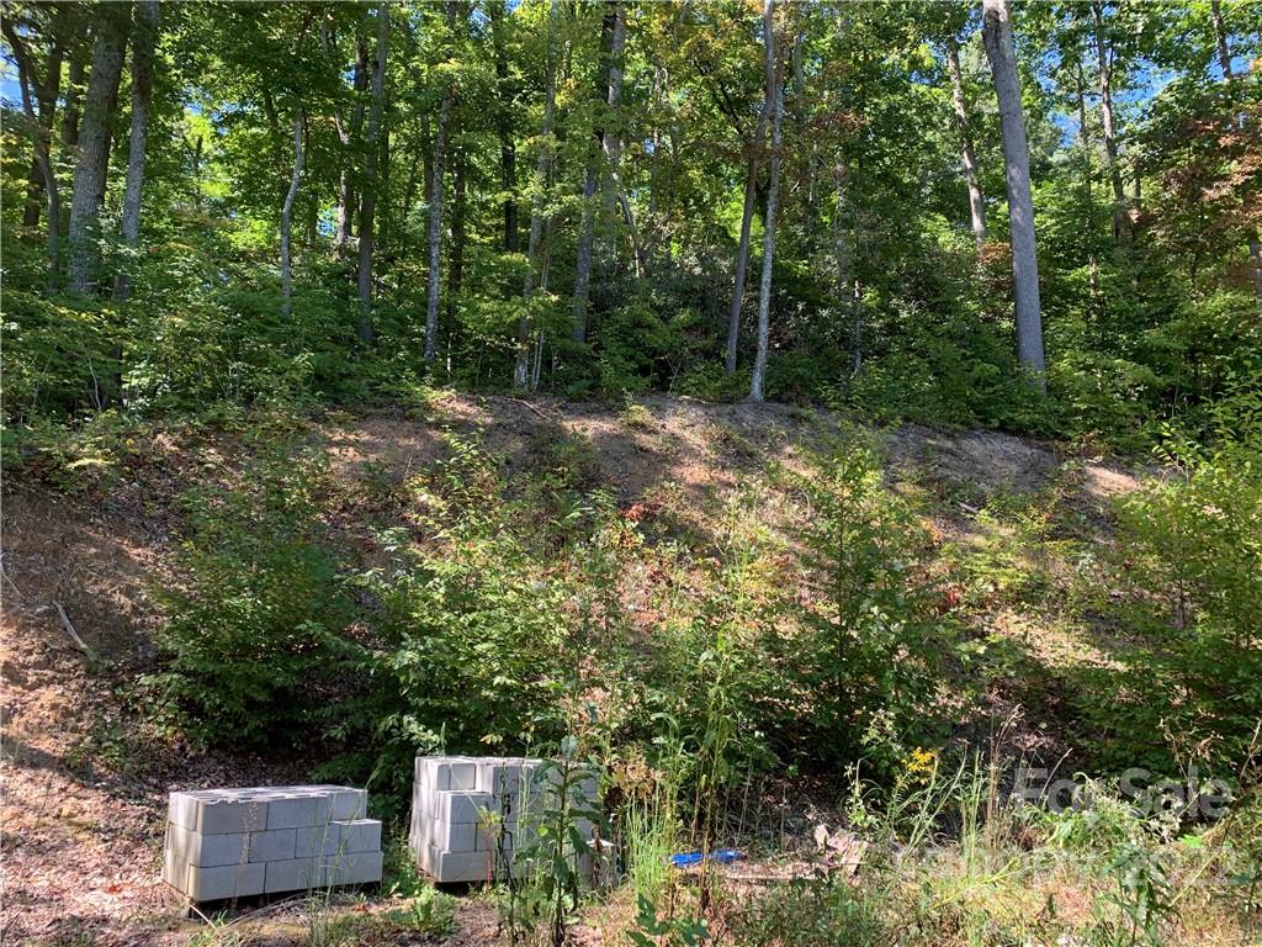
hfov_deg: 67.3
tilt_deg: +11.1
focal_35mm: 26
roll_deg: -2.6
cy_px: 474
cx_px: 631
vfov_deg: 53.1
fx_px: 948
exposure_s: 1/122
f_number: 1.8
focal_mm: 4.25
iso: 25
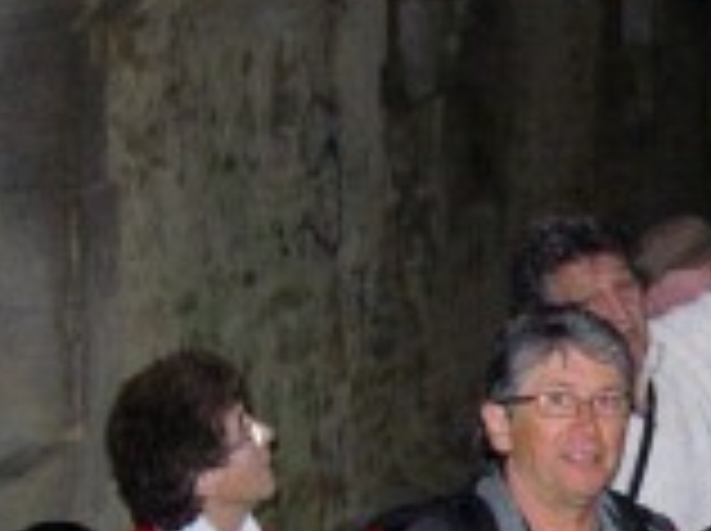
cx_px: 846
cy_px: 585
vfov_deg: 9.5
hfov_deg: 12.5
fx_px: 3158
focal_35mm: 154
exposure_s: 1/161
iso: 200
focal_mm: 7.8
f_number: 2.8
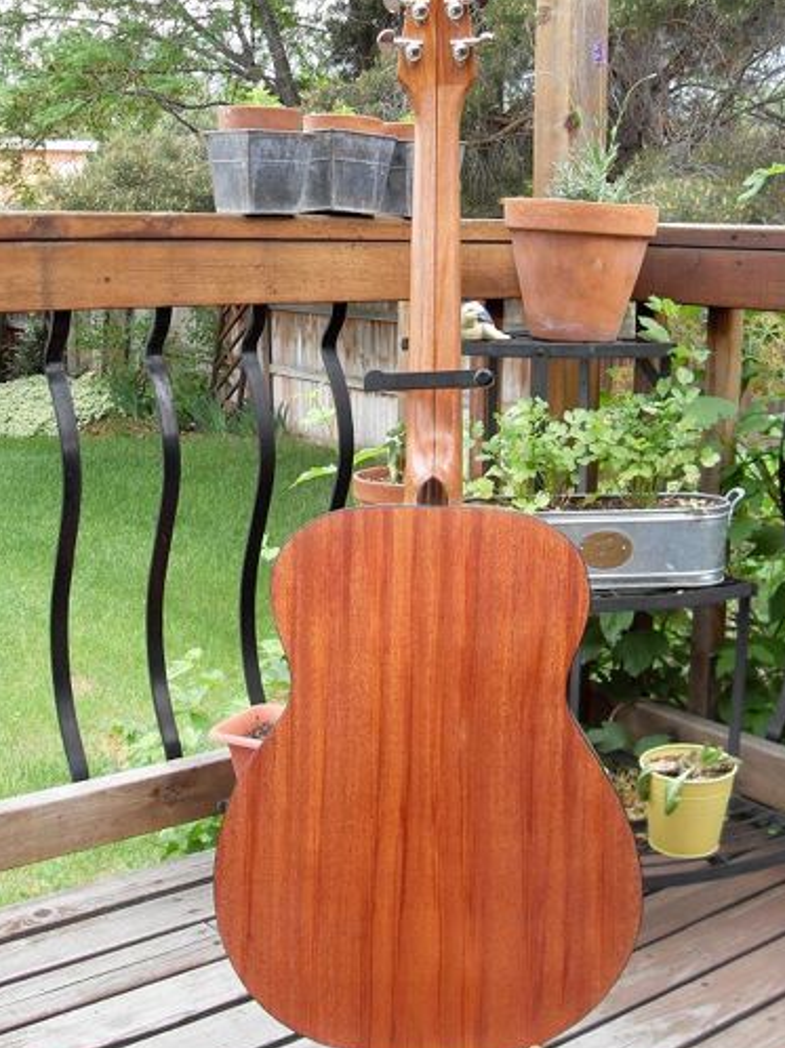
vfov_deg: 42.1
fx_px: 1362
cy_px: 499
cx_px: 398
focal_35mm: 45
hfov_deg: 32.2
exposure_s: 1/90
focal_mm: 6.3
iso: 80
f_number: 2.8
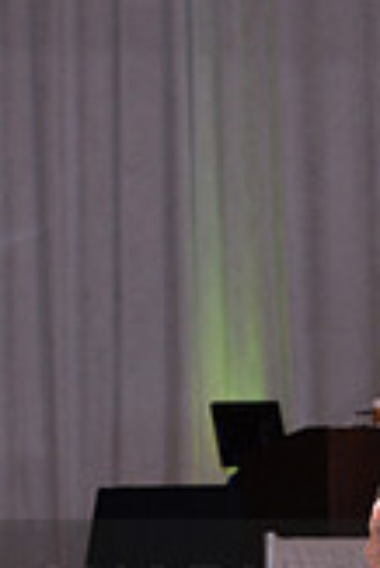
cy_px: 638
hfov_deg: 3.5
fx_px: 6177
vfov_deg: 5.2
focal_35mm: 391
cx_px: 242
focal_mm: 110
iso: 2000
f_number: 5.6
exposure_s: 1/250
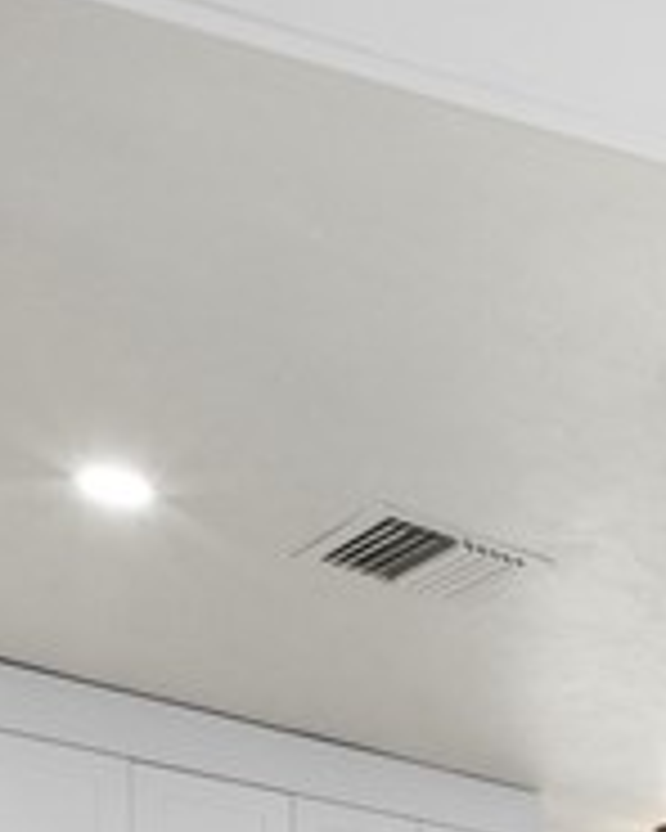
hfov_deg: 20.1
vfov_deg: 22.3
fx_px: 1626
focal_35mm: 66
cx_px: 988
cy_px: 1327
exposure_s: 1/30
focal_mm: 12
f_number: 11
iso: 2000
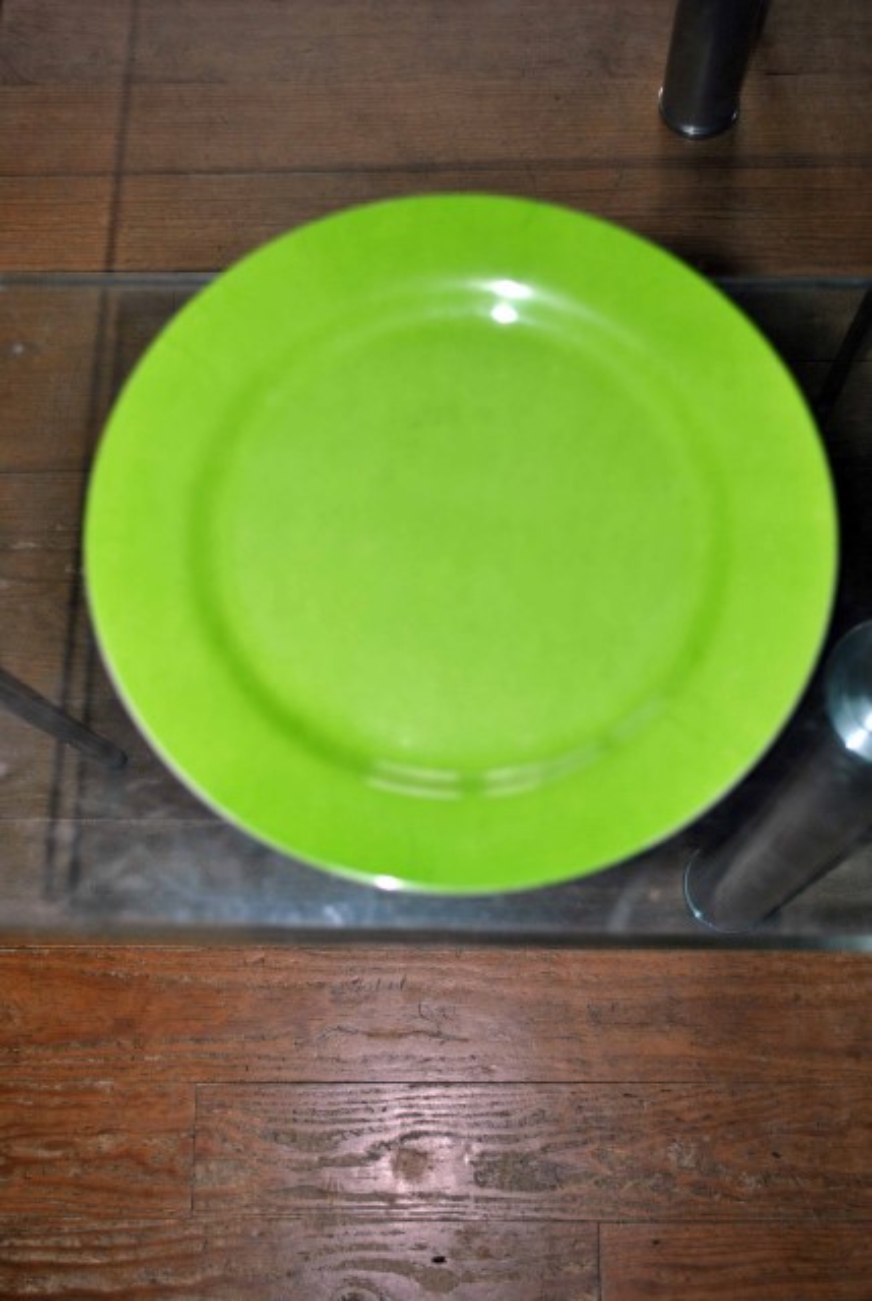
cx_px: 436
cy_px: 650
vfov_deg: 44.9
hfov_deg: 31.0
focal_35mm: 44
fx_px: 1574
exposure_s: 1/60
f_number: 4.5
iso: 200
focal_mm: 29
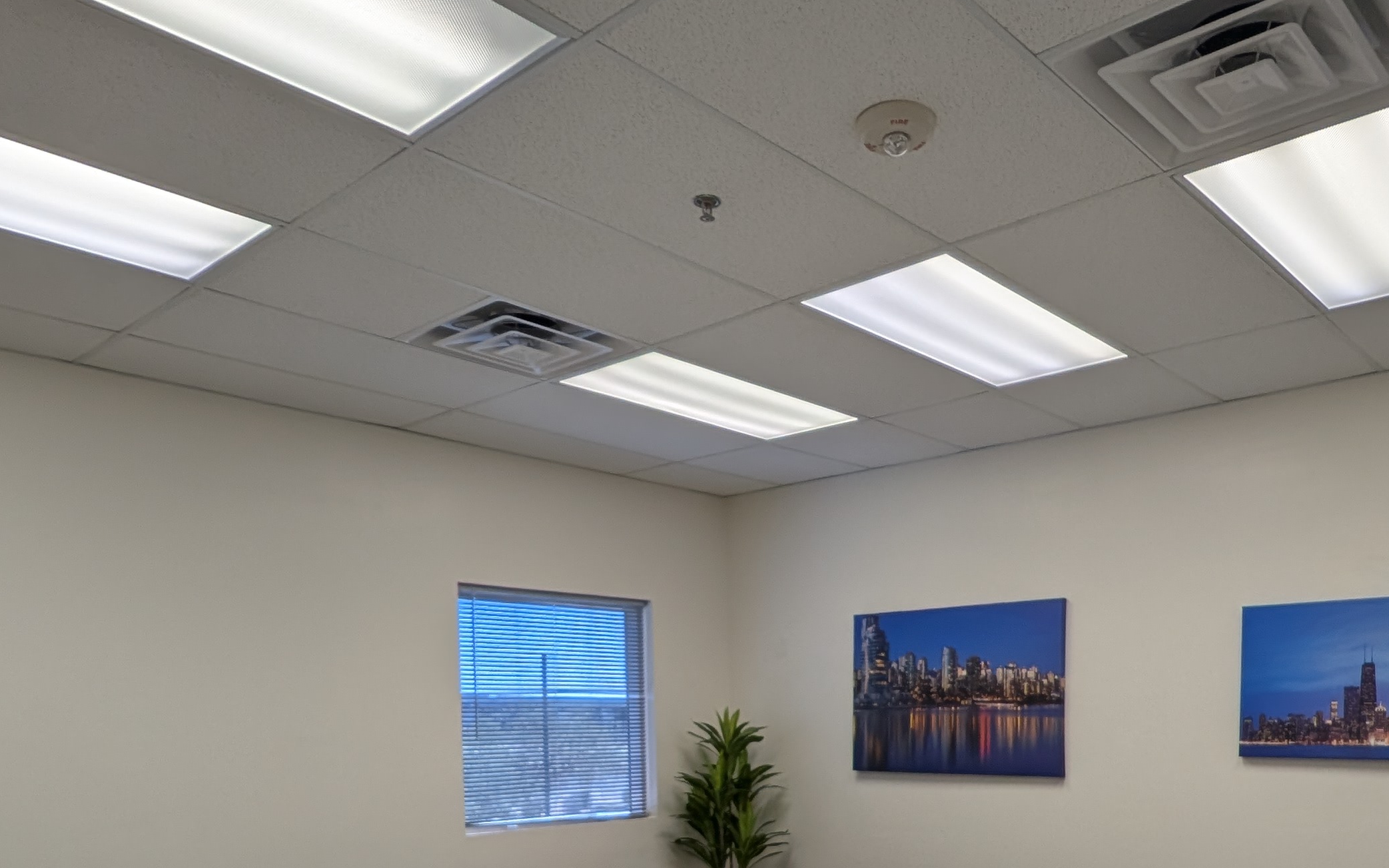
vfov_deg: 41.7
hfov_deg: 67.7
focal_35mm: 27
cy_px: 805
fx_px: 1022
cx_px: 833
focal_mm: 1.95
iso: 55
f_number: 2.2
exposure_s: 1/120
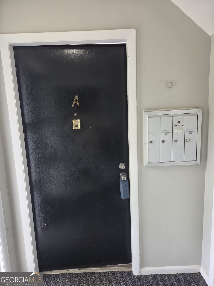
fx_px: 190
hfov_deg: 58.9
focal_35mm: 23
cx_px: 107
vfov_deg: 73.9
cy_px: 143
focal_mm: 5.4
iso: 320
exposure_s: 1/120
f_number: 1.8
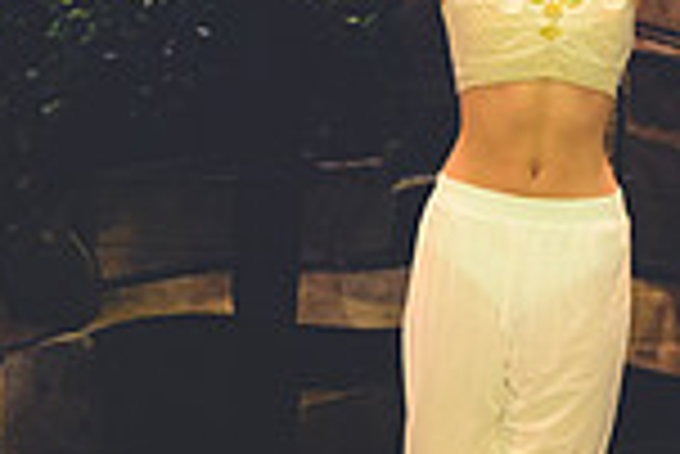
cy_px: 13
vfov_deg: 1.2
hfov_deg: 1.8
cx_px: 356
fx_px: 21743
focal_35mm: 1150
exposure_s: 1/500
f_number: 2.8
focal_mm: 200
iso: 2000
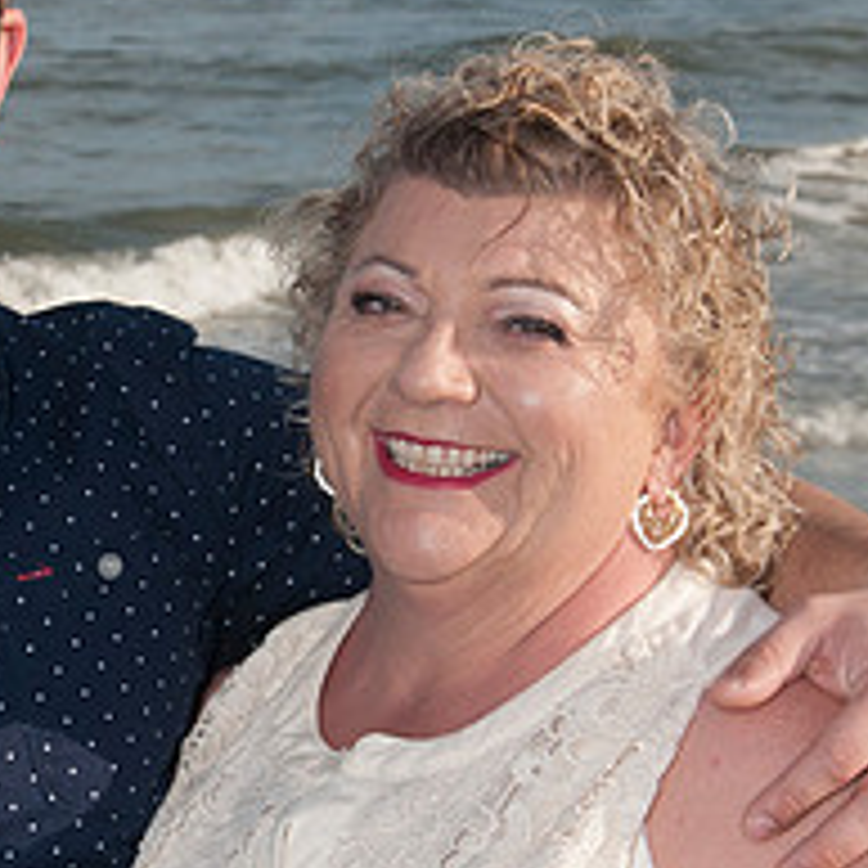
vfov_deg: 8.8
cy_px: 386
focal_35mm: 198
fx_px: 5617
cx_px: 132
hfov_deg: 8.8
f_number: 11
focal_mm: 48
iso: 100
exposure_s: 1/250
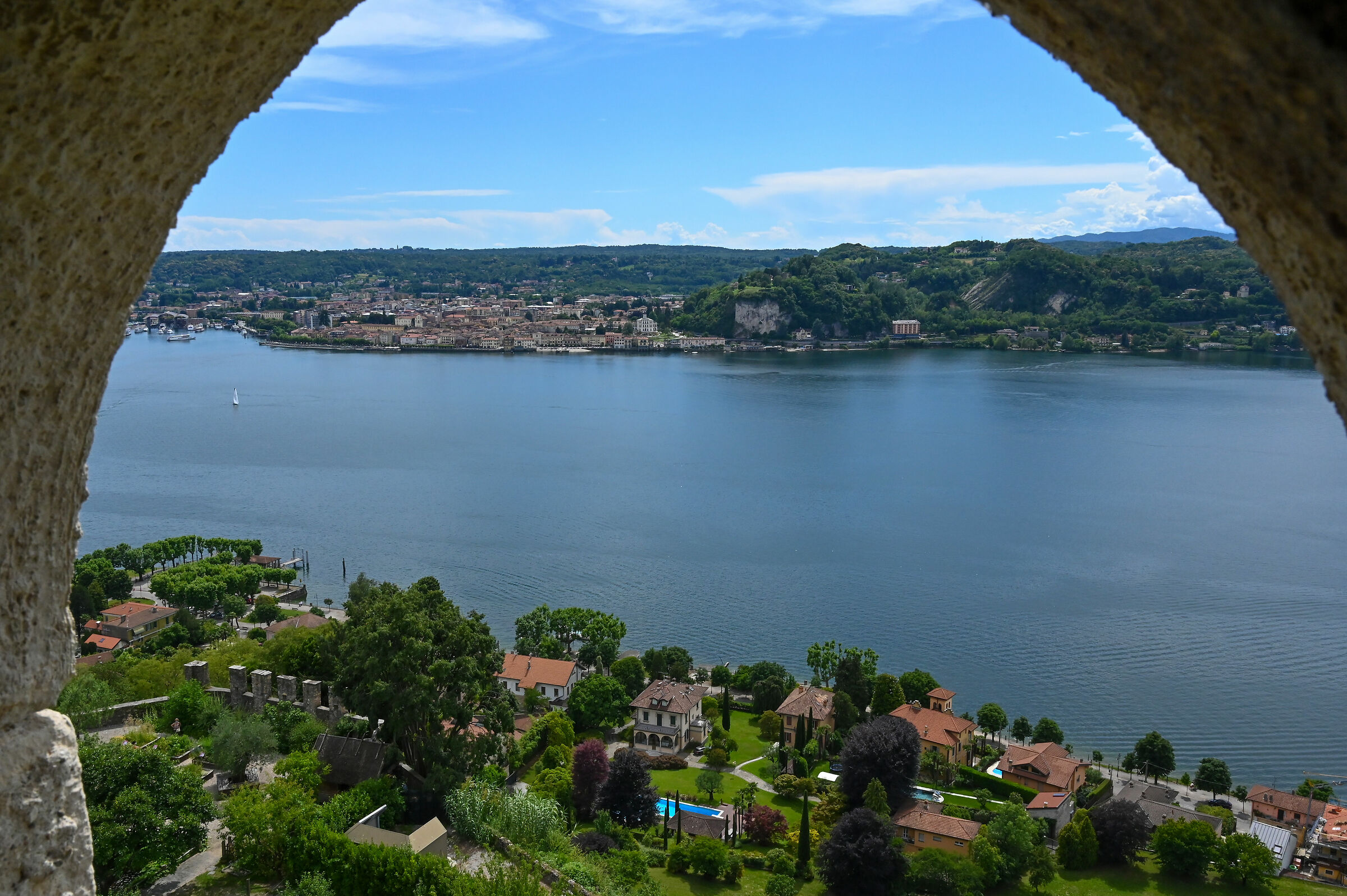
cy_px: 448
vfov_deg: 42.9
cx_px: 674
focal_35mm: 30
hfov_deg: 61.1
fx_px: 1140
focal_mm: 30.5
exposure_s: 1/1250
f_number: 18
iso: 2000
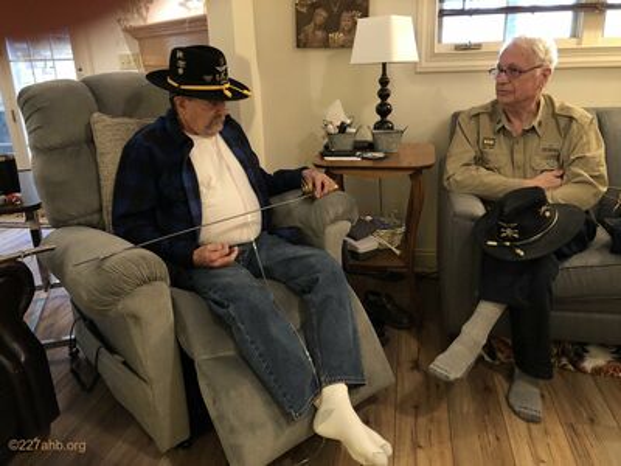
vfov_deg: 49.7
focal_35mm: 28
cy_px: 233
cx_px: 310
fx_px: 502
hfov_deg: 63.4
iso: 100
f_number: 1.8
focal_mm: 3.99
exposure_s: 1/9
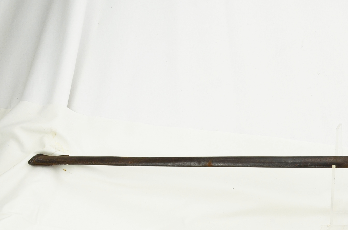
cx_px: 311
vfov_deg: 24.5
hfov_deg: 34.4
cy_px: 136
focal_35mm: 55
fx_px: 531
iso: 200
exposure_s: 1/125
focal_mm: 20
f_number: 5.6
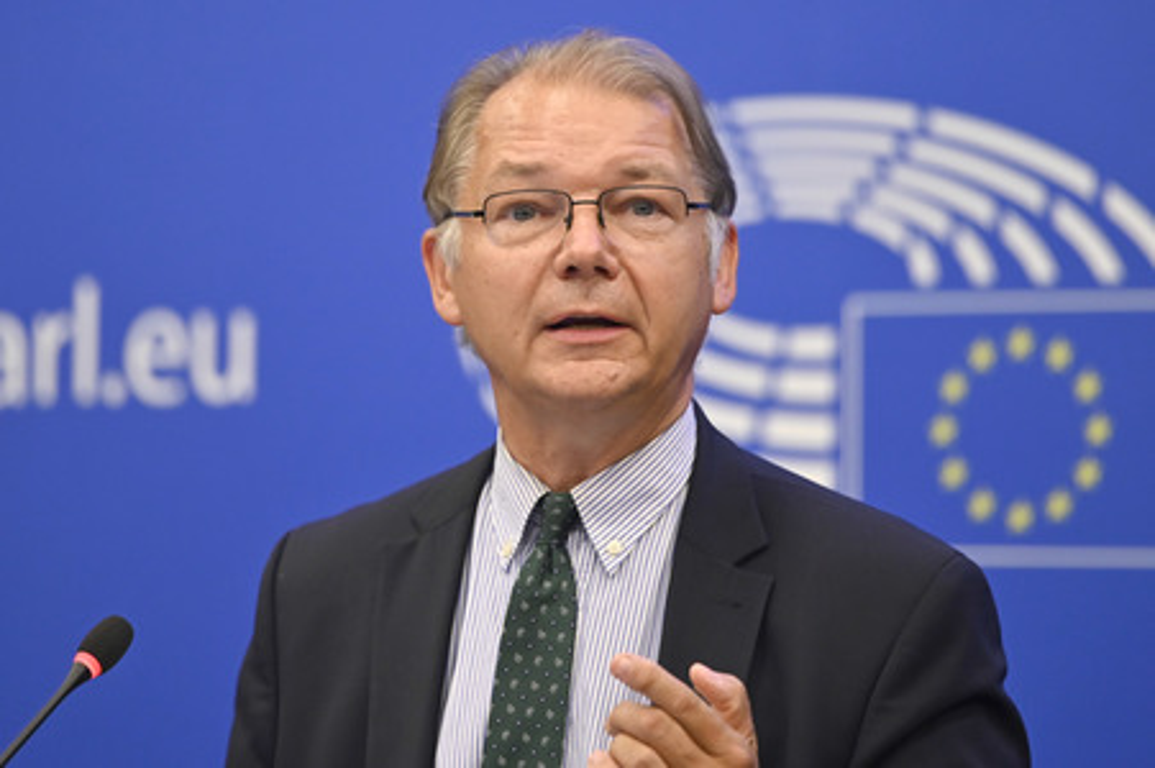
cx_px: 578
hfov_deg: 10.3
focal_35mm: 200
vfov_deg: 6.9
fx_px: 6412
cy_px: 384
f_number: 2.8
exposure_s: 1/320
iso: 1600
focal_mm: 200
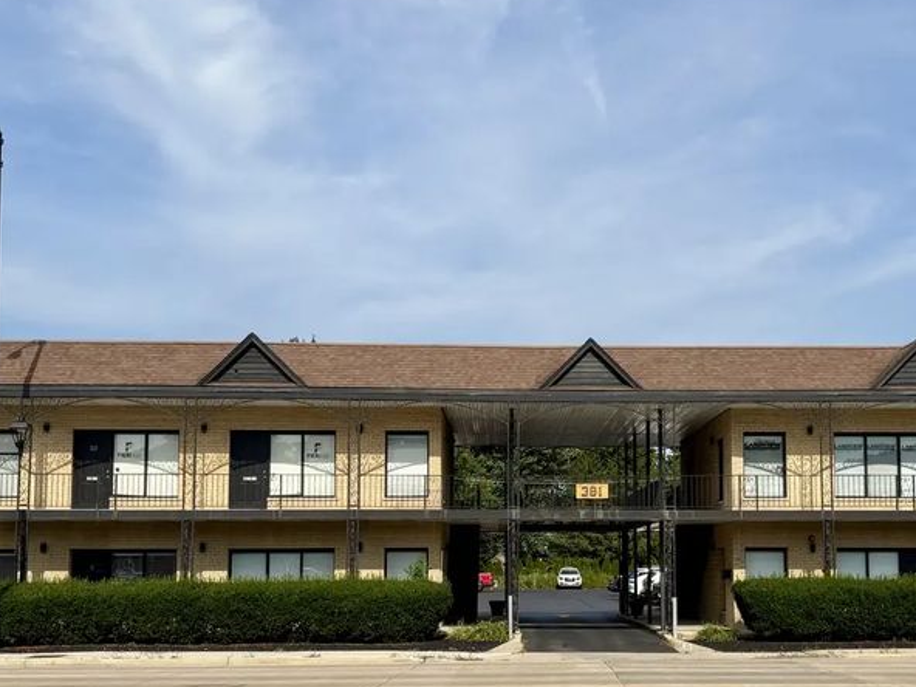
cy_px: 472
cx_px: 569
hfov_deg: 41.8
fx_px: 1191
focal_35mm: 45
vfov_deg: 31.9
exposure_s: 1/4065
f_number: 1.6
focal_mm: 5.96
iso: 50
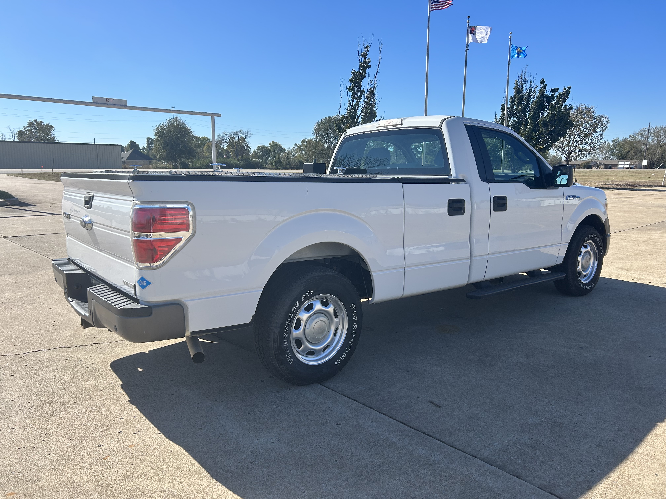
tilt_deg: -11.2
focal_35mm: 26
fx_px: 500
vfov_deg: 53.1
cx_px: 333
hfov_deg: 67.3
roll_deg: +0.3
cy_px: 250
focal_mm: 5.7
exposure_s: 1/3831
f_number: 1.5
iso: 50
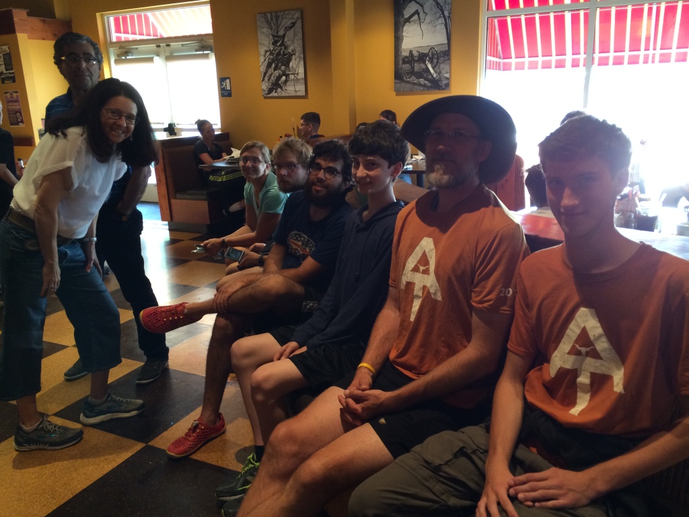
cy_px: 258
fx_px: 577
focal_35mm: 29
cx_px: 344
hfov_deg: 61.7
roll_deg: +1.4
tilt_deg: -16.5
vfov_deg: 48.2
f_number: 2.2
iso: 125
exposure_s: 1/30
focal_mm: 4.15
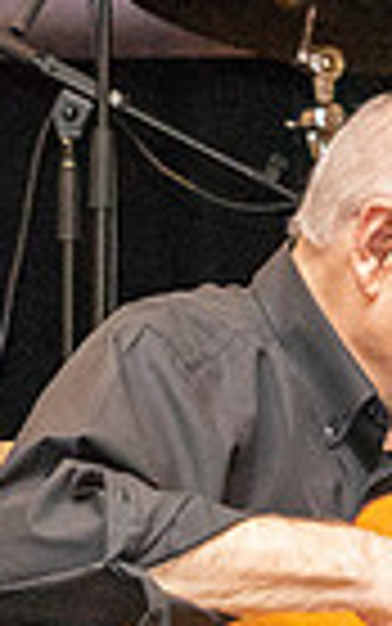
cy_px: 508
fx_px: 6813
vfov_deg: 5.3
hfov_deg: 3.2
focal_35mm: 399
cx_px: 1074
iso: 6400
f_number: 6.3
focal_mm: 85
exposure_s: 1/200
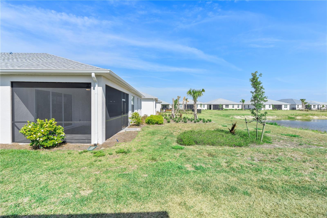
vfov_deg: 73.7
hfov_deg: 96.7
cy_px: 109
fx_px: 145
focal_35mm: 16
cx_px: 164
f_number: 5.6
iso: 400
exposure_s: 1/3200
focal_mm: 16
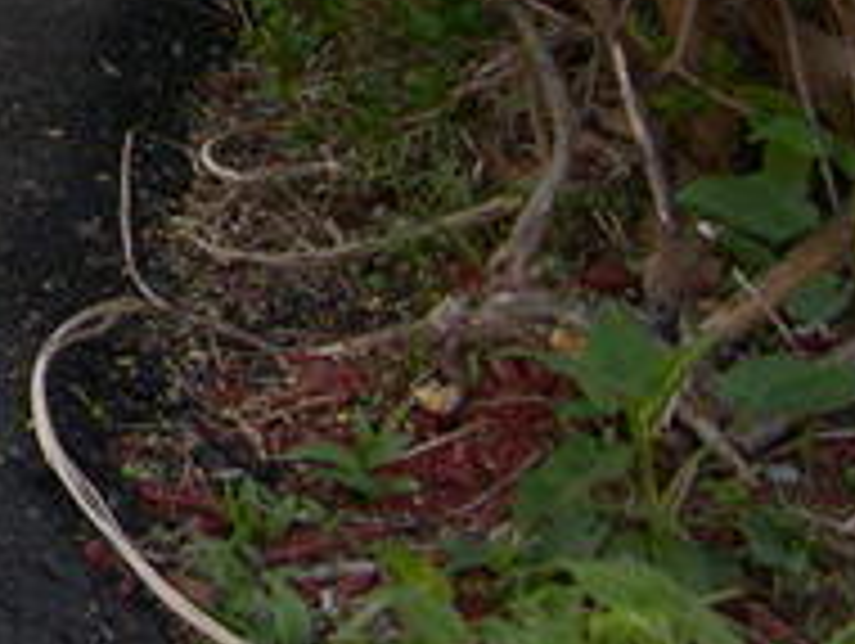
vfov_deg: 8.9
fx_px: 3957
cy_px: -558
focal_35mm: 160
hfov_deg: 11.1
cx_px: -886
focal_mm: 8
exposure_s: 1/230
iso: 100
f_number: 2.8
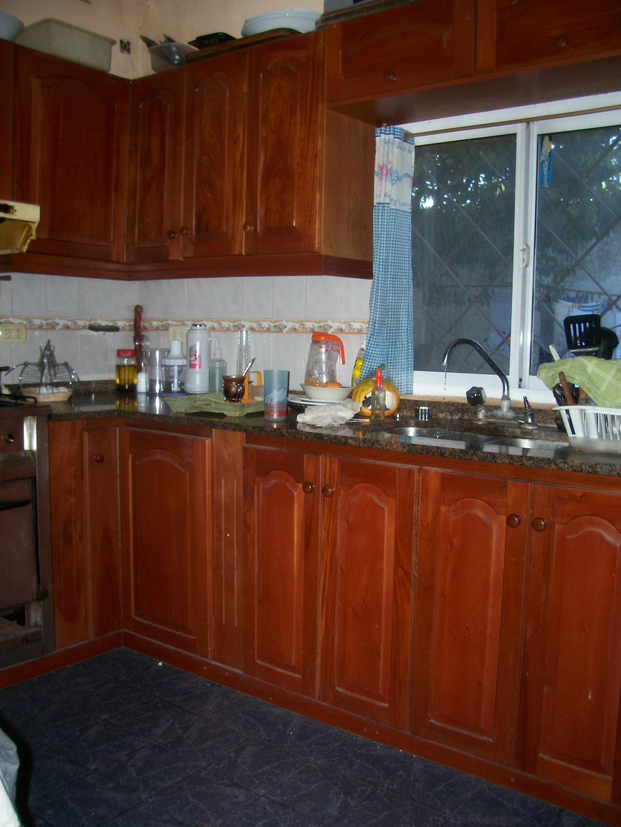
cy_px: 414
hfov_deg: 41.8
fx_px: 813
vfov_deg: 54.0
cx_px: 310
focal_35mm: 34
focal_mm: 5.6
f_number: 2.7
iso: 80
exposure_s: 1/64
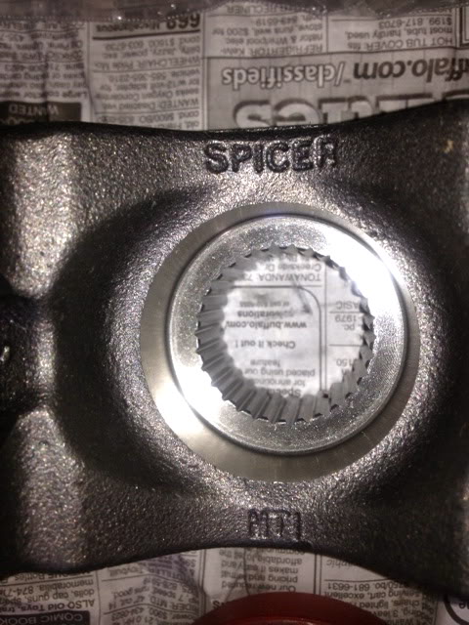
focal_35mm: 35
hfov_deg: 40.7
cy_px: 312
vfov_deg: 52.6
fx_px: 632
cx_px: 234
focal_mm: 4.3
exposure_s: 1/163
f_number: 2.4
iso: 64
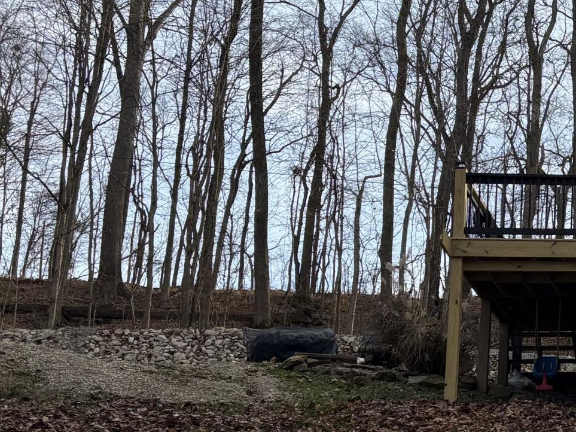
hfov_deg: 20.9
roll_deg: +0.5
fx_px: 1348
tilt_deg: +14.0
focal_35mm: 81
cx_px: 833
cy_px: 276
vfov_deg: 18.2
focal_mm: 5.96
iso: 64
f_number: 1.6
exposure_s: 1/2451
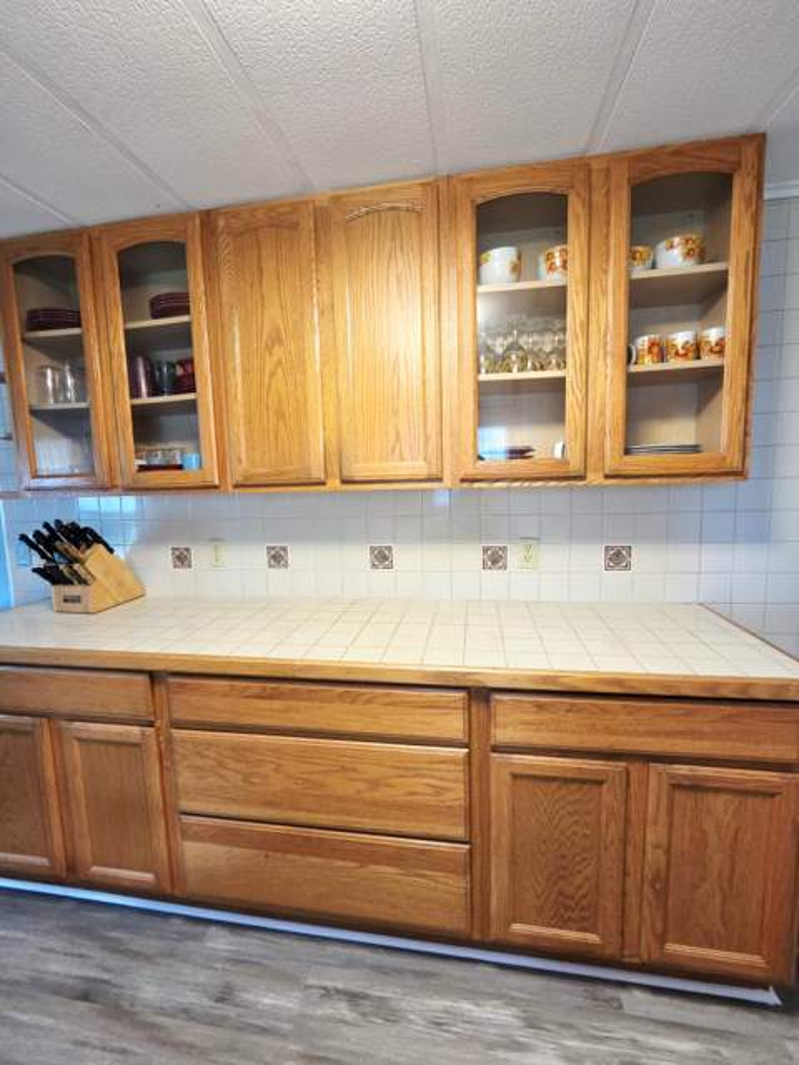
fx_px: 400
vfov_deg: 106.2
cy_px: 532
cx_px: 400
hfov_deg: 89.9
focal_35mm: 13
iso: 500
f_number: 2.2
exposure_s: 1/60.2
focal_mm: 2.2
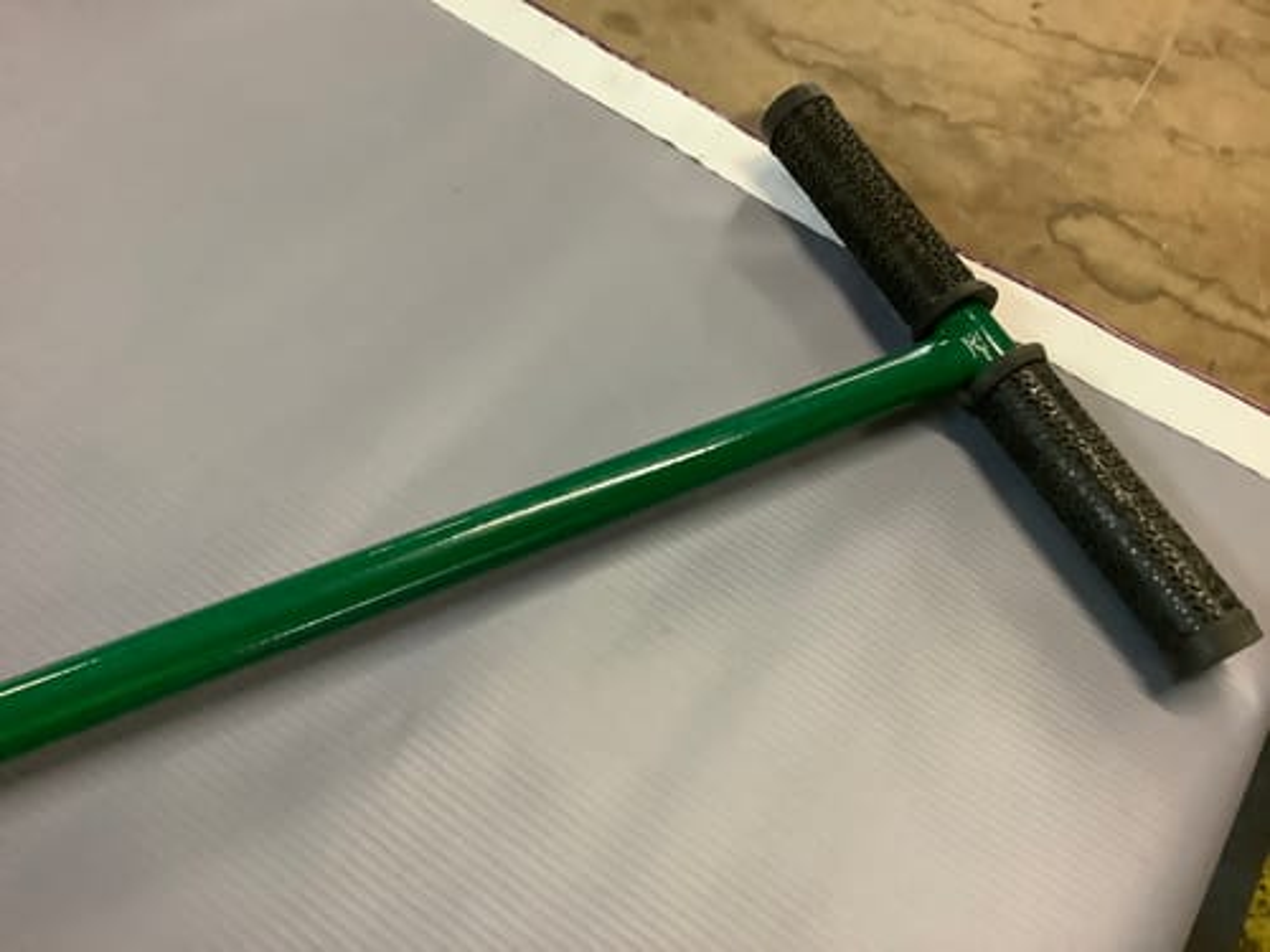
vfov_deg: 45.4
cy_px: 476
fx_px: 1137
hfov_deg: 58.4
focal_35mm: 31
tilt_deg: -56.2
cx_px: 635
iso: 320
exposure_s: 1/33
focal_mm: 3.3
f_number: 2.4
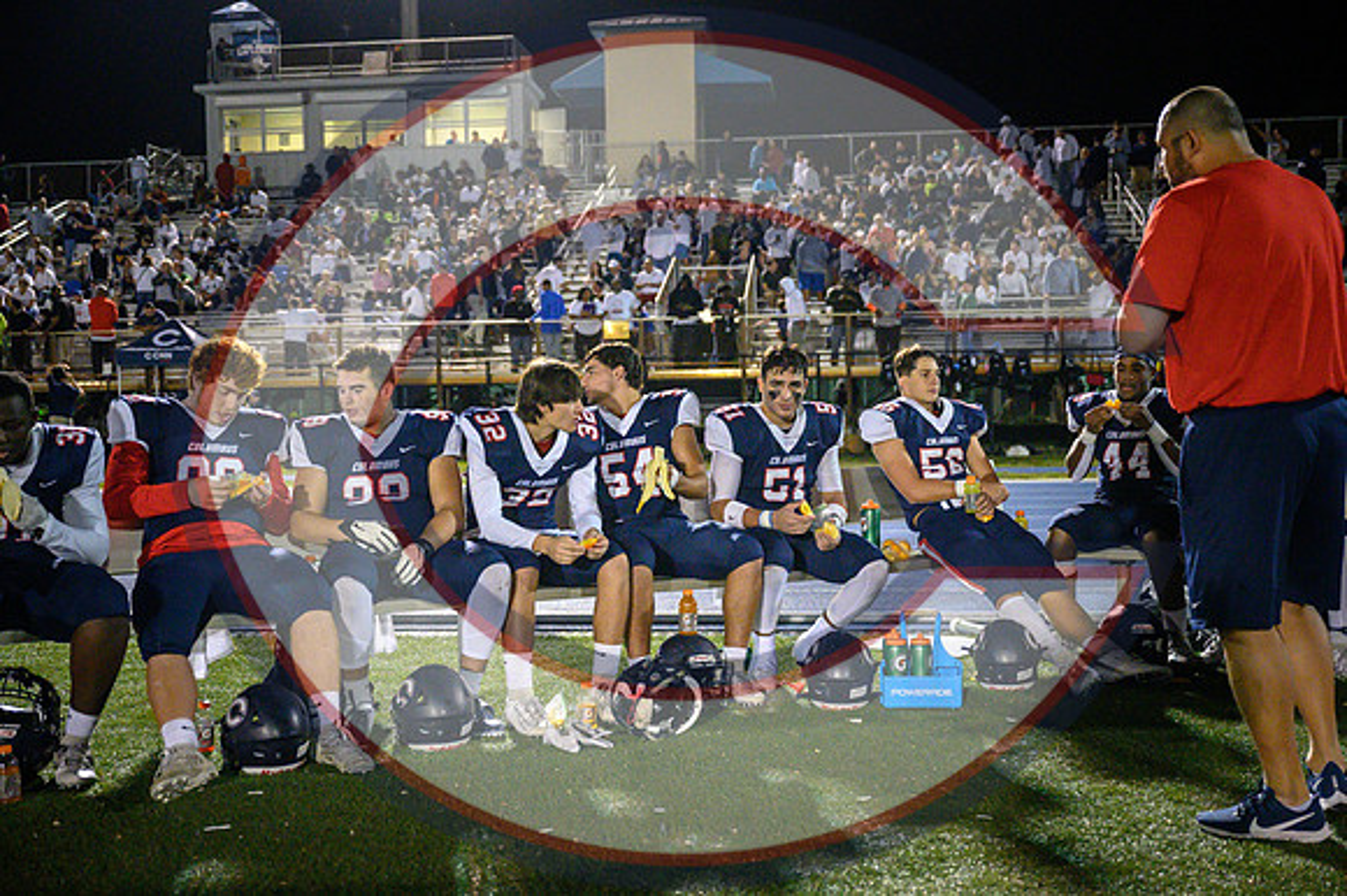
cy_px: 448
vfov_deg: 32.6
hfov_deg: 47.4
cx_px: 674
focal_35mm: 41
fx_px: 1533
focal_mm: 41
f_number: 2.8
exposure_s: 1/3200
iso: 12800
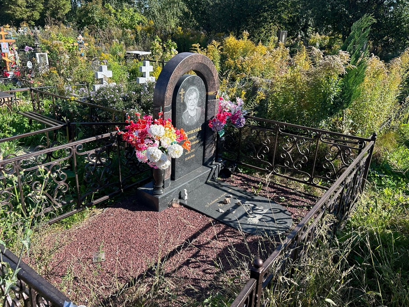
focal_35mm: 27
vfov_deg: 51.4
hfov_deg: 65.3
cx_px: 206
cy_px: 155
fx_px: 319
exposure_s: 1/1058
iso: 50
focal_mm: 5.7
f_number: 1.5
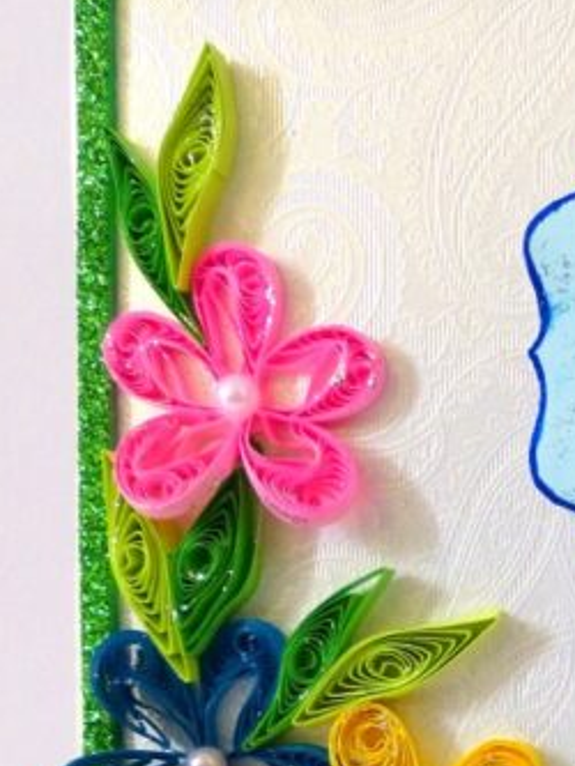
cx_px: 635
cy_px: 727
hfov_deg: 23.0
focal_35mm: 60
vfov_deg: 30.4
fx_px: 1328
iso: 400
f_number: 2.8
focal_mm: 4.5
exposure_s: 1/30
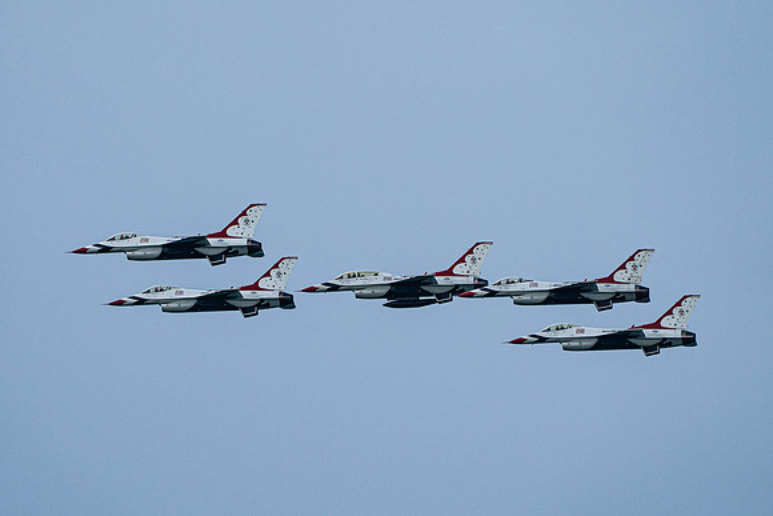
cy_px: 269
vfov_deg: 2.4
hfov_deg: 3.5
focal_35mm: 582
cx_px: 334
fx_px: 12508
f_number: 10
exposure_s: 1/1600
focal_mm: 400
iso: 800
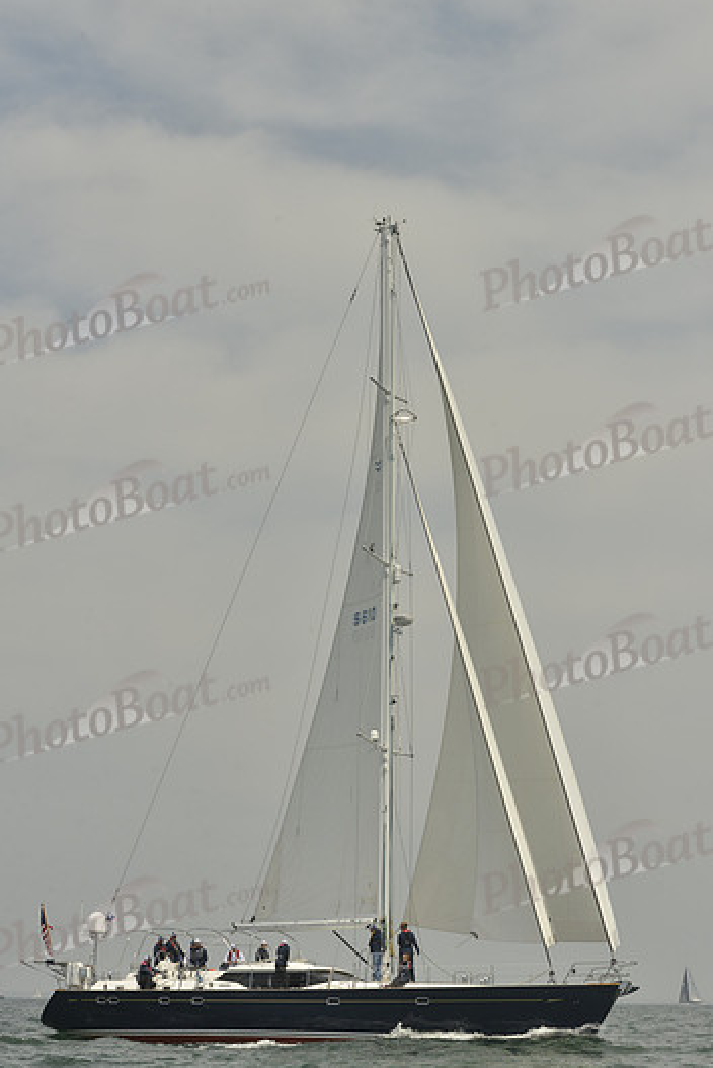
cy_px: 580
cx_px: 376
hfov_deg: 17.7
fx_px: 2284
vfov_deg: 26.3
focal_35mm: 77
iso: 560
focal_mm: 70
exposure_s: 1/1600
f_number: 13
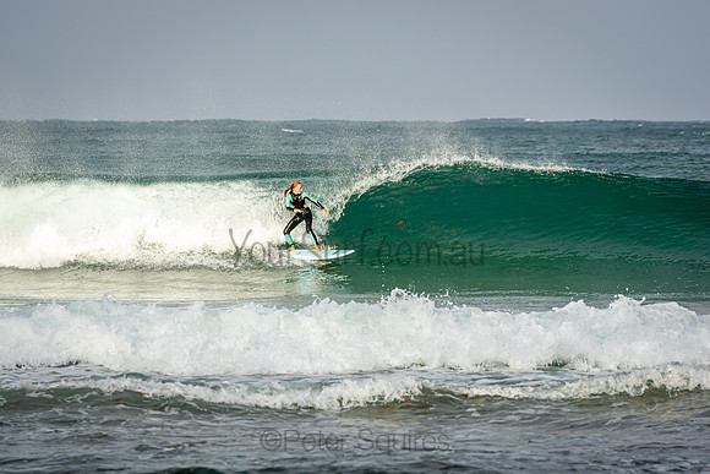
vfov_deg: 4.4
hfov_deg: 6.6
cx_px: 355
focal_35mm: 310
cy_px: 237
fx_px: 6116
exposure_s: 1/1250
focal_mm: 200
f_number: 5.6
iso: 200
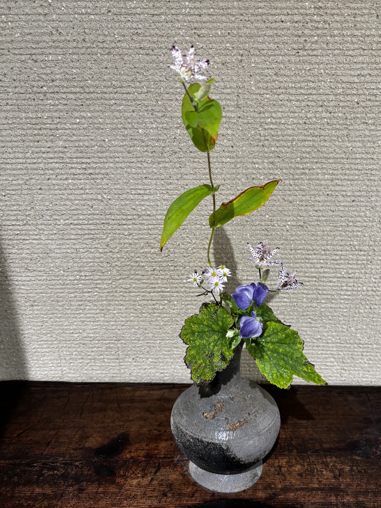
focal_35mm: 31
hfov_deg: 45.3
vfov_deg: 58.2
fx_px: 455
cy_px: 284
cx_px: 223
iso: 320
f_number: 1.6
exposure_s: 1/59
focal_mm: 5.96
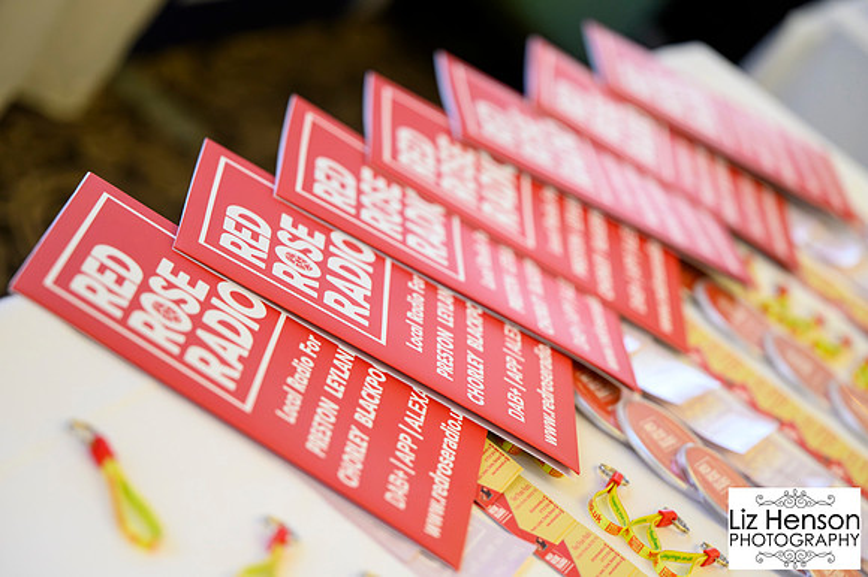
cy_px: 283
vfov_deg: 13.8
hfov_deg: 20.6
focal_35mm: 99
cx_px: 425
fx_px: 2386
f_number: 2.8
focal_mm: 97
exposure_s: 1/200
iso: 12800
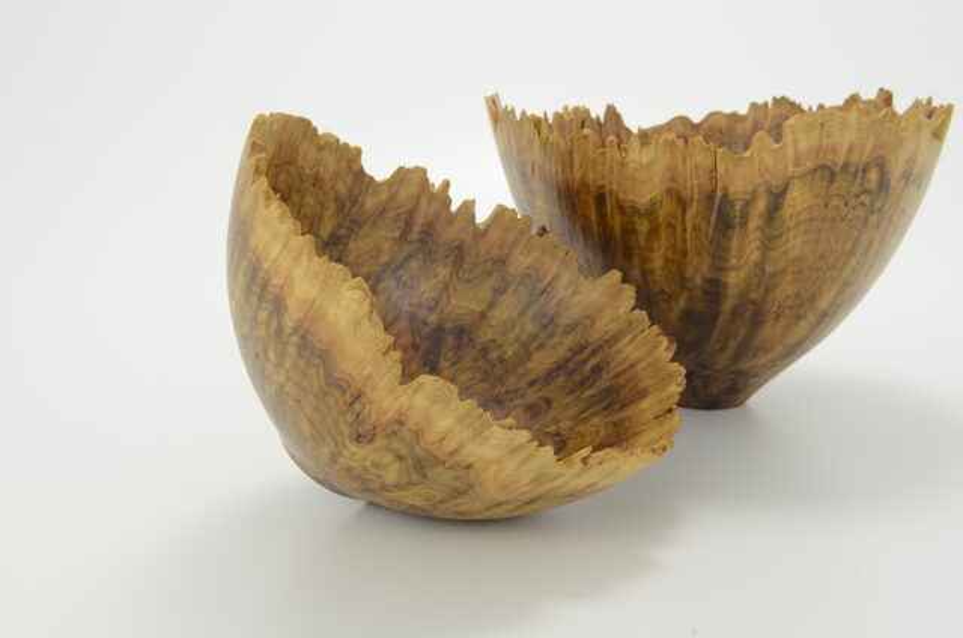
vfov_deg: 28.0
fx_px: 1281
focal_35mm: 48
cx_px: 482
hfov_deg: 41.2
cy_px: 319
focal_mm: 32
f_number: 20
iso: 125
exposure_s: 1/2.5
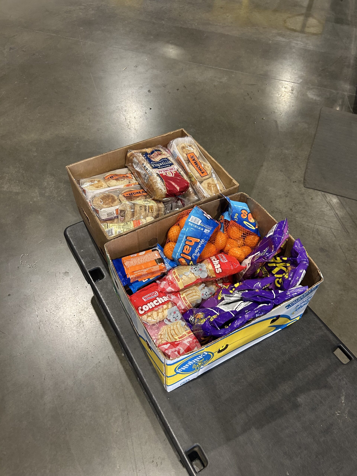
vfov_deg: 67.3
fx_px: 358
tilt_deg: -54.0
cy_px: 238
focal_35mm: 26
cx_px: 178
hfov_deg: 53.1
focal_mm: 5.7
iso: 200
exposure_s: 1/60
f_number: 1.5
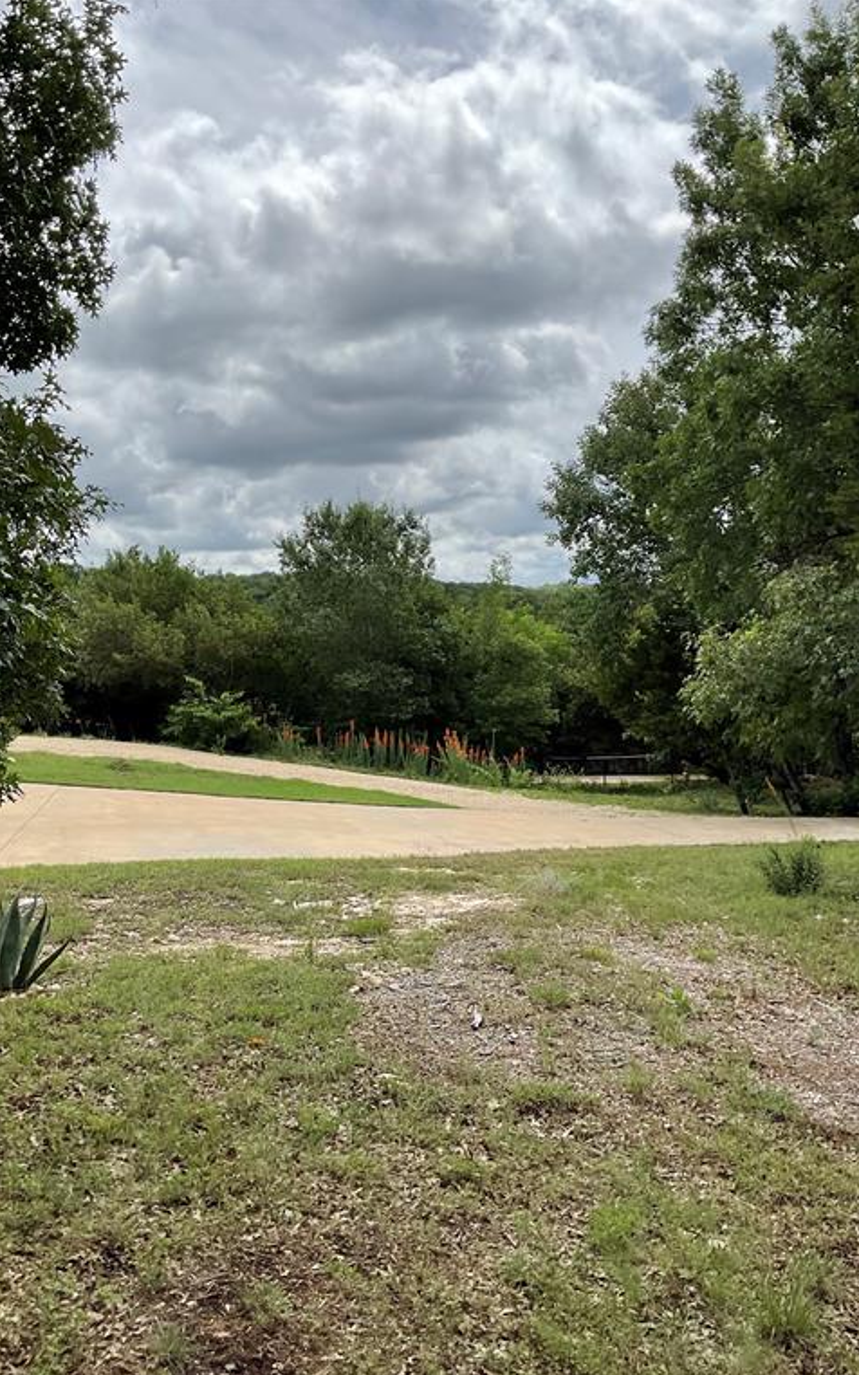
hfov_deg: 40.5
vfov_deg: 61.2
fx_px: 1162
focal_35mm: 31
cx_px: 370
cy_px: 689
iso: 16
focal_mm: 3
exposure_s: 1/2538
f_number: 1.8
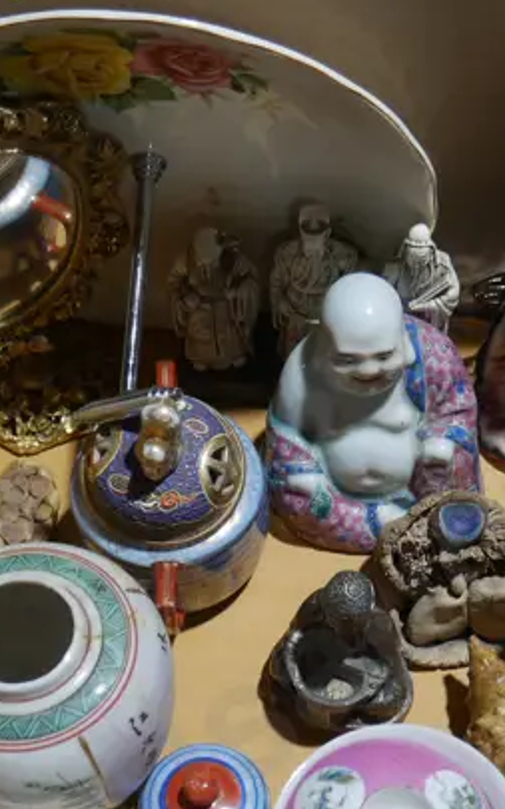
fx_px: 1652
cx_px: 417
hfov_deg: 17.2
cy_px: 603
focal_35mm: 75
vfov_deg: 27.1
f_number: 3.5
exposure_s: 1/80
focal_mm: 14
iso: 200
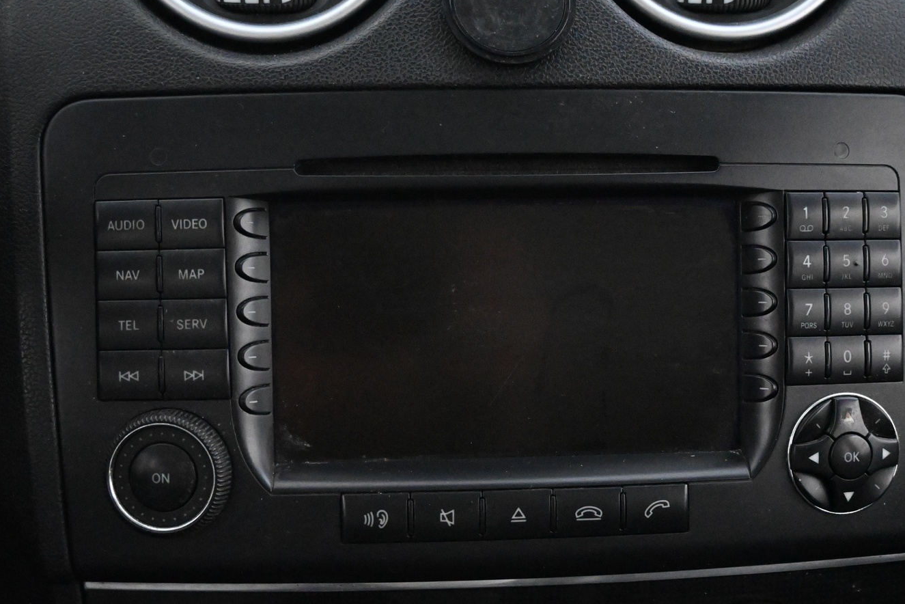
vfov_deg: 29.9
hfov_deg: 43.7
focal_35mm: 45
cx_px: 464
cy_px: 328
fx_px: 1129
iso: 12800
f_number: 4.2
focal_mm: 24.5
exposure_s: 1/40
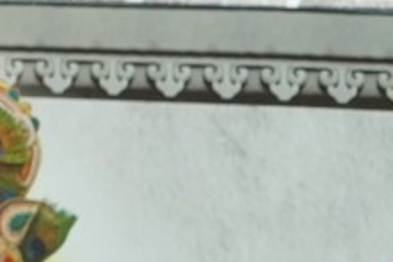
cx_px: -749
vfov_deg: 3.7
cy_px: -412
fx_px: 4003
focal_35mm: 367
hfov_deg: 5.3
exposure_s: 1/200
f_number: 4
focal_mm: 50
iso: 1250
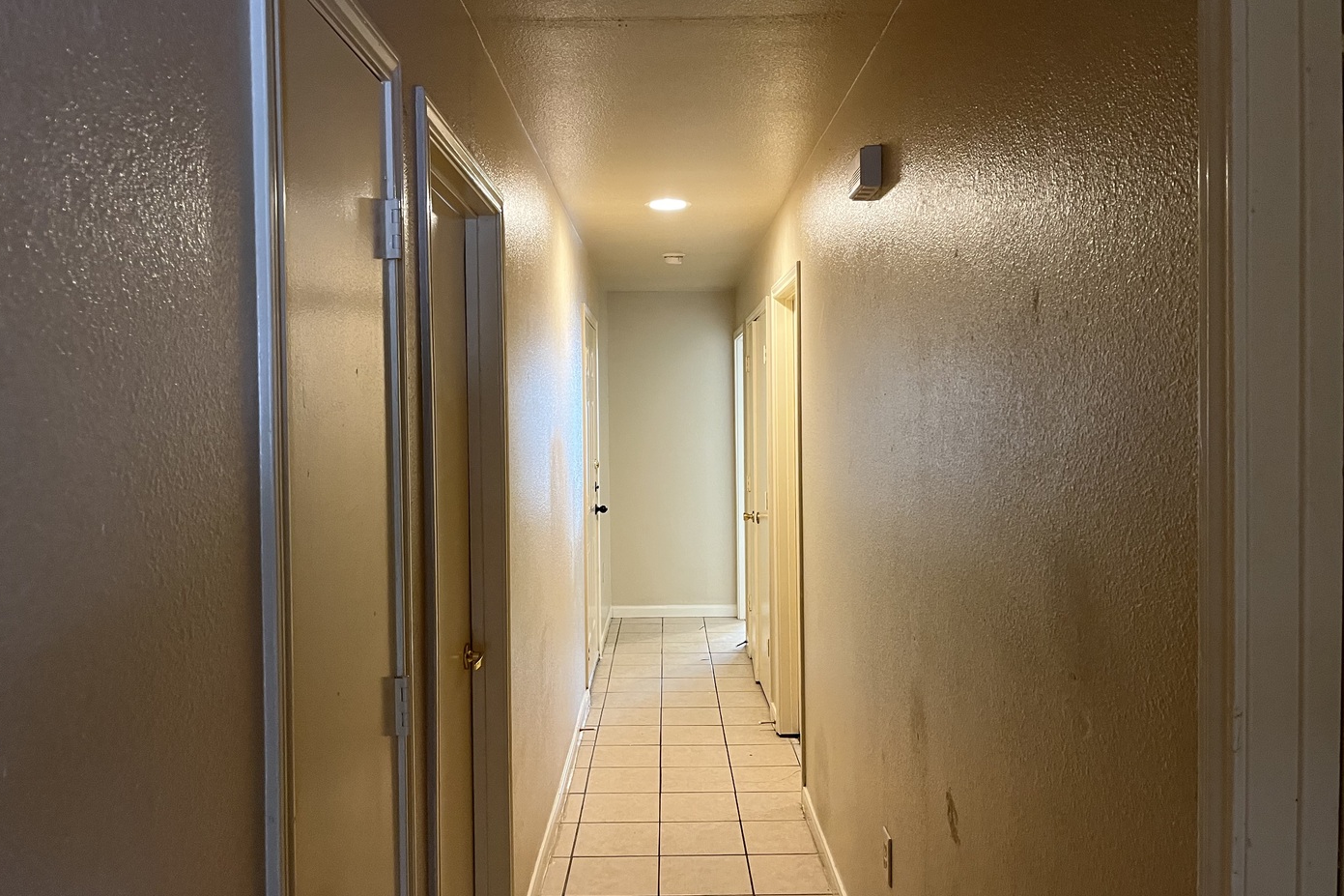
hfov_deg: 65.5
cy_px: 428
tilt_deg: +1.3
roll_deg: +0.5
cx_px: 681
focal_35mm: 28
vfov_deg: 46.4
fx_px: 1045
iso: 250
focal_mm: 5.1
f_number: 1.6
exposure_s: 1/60
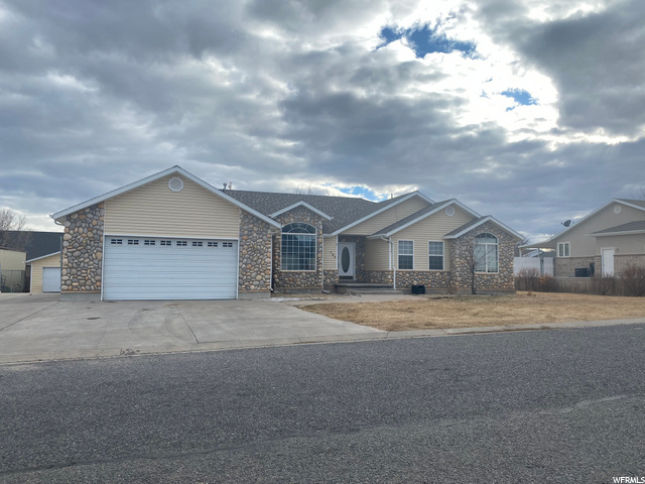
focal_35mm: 26
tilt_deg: +3.5
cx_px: 322
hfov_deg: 67.3
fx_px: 484
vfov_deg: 53.1
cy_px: 242
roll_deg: -1.1
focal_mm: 4.25
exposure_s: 1/1008
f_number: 1.8
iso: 32
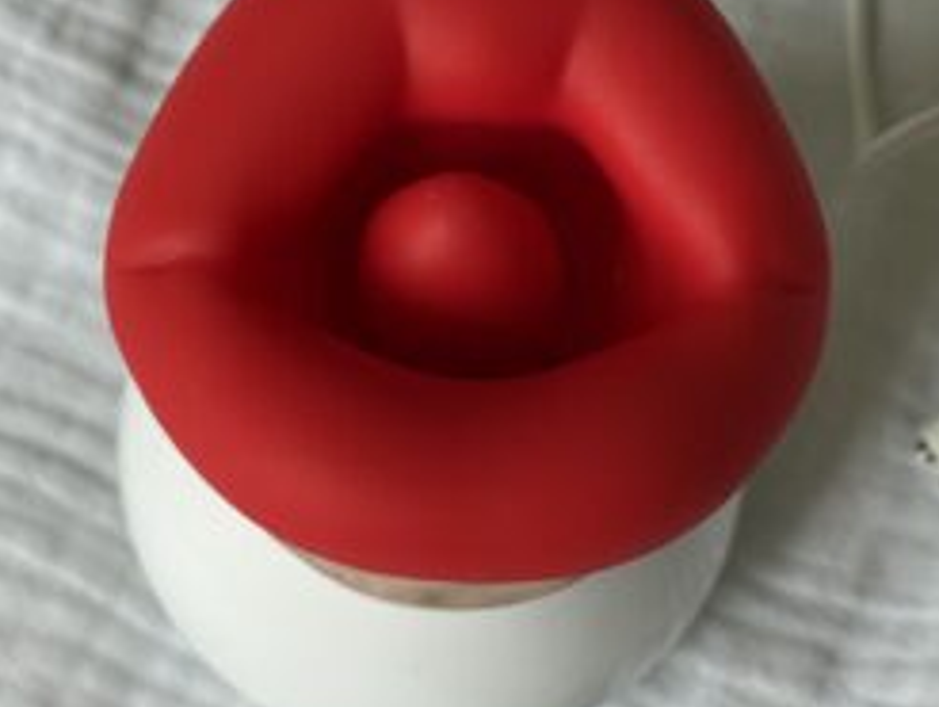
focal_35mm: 78
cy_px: 222
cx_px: 573
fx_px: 2118
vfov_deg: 18.9
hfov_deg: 24.9
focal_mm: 6.76
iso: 125
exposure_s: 1/102
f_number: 1.78
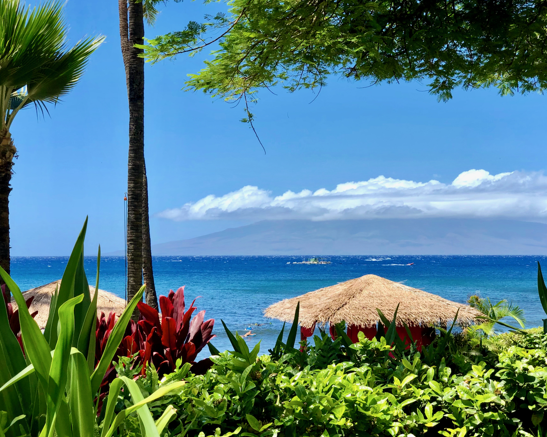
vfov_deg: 27.6
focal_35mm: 55
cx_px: 278
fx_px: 890
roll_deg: -0.8
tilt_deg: +3.5
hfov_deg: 34.1
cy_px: 217
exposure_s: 1/1000
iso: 16
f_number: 2.4
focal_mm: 6
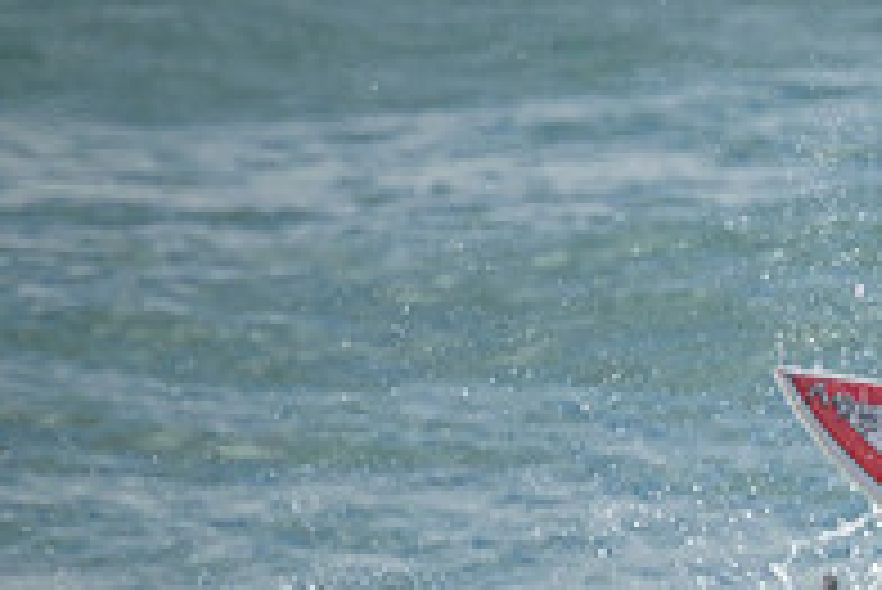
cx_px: 1287
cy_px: 606
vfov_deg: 0.6
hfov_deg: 0.9
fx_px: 58155
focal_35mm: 2372
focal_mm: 800
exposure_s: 1/1250
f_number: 11
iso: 1100
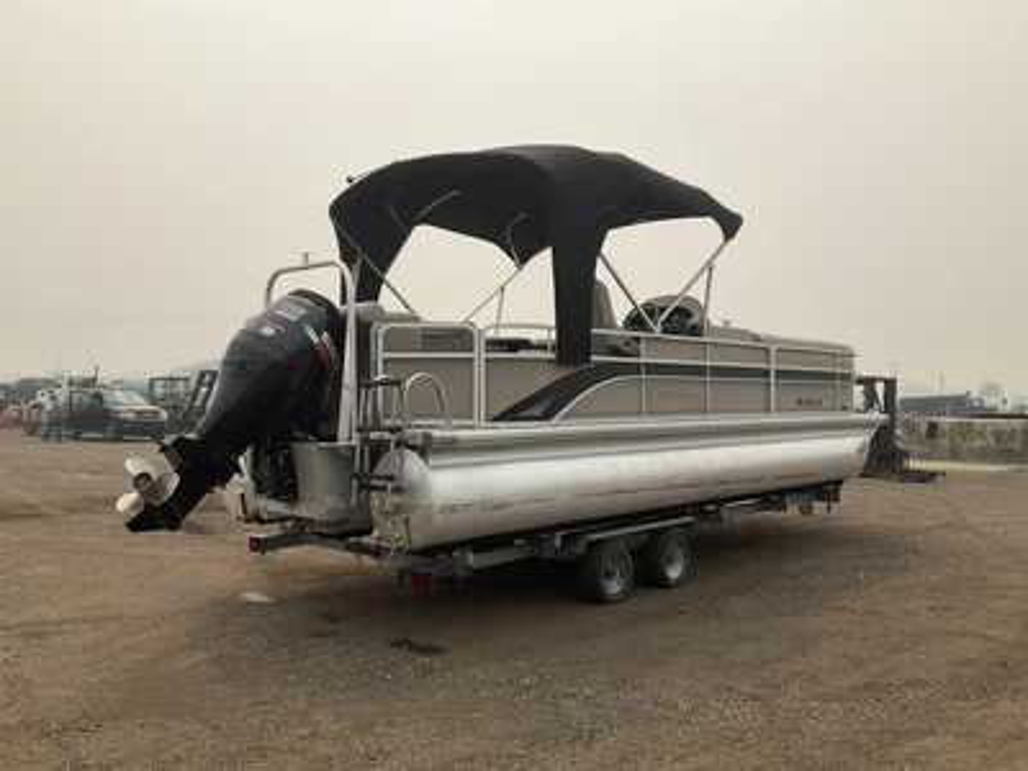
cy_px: 386
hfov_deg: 61.7
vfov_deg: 48.2
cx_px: 514
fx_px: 861
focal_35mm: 29
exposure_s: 1/4065
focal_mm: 3
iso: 25
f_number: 1.8
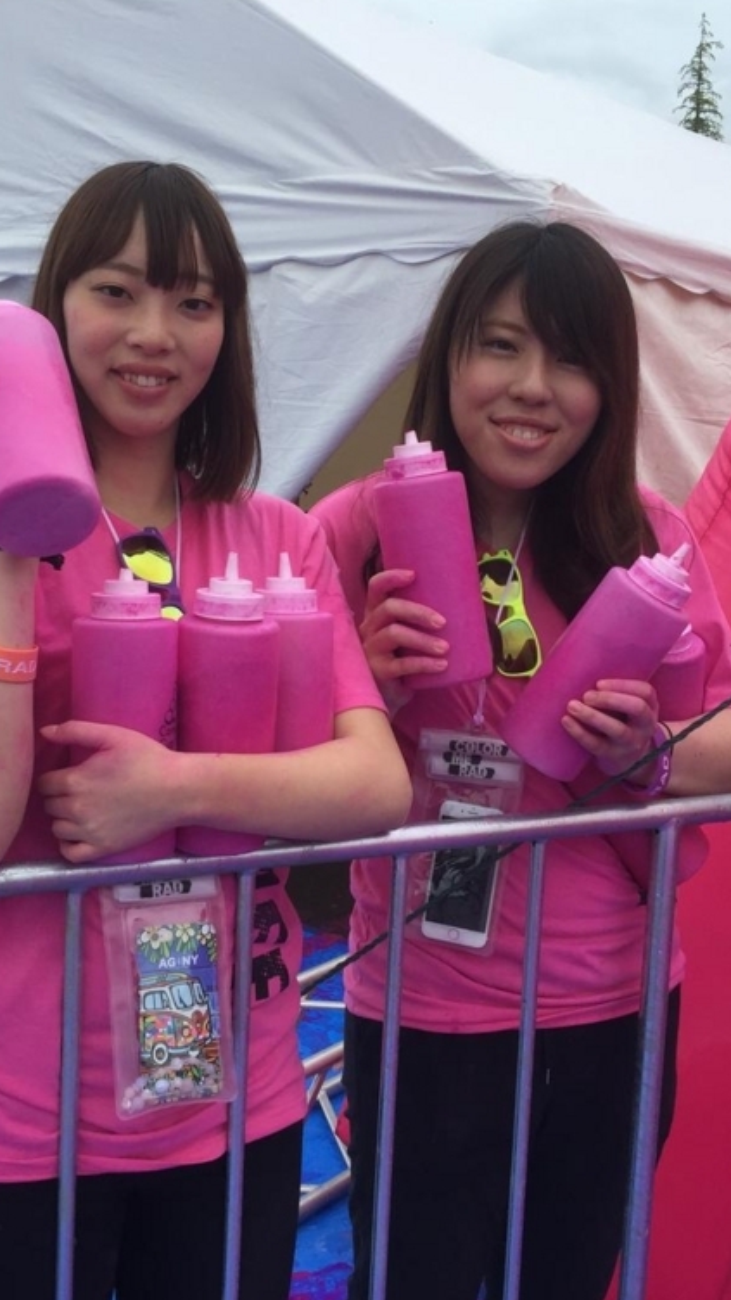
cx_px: 320
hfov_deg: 27.7
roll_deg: -2.5
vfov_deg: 47.4
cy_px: 647
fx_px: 1482
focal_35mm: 43
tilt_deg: -7.1
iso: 32
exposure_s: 1/842
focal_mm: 4.15
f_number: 2.2
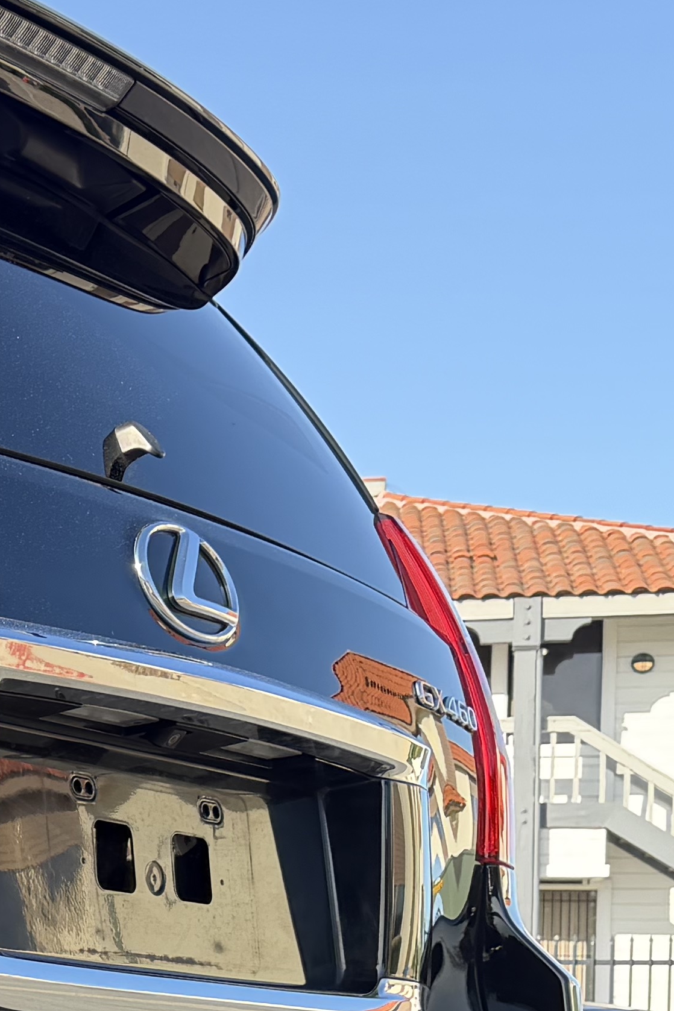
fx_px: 2387
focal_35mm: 85
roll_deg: -2.0
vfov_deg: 23.0
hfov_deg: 13.5
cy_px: 997
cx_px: -725
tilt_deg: +1.8
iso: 100
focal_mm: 6.76
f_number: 1.78
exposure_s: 1/567
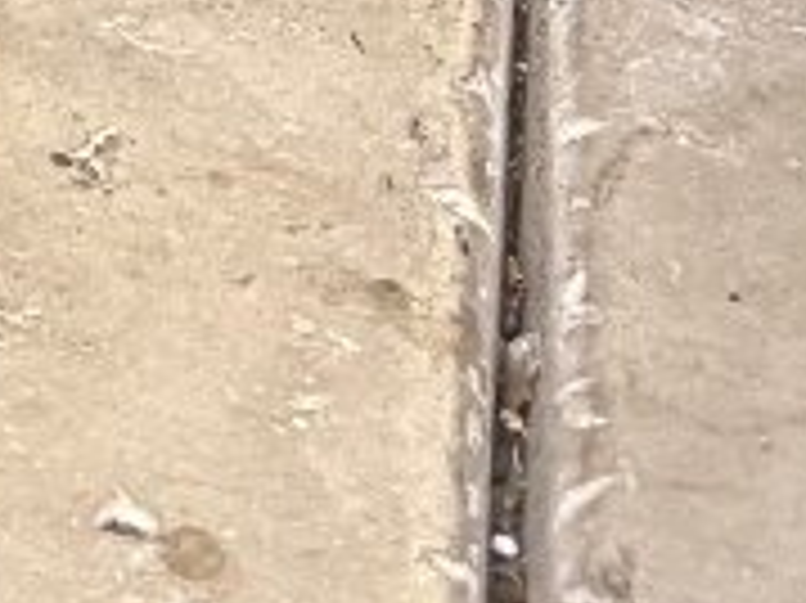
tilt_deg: -20.9
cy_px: -1318
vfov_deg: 7.4
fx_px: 4049
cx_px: -1184
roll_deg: +1.9
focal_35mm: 174
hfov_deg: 9.9
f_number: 1.6
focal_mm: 5.1
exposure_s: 1/50
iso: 160
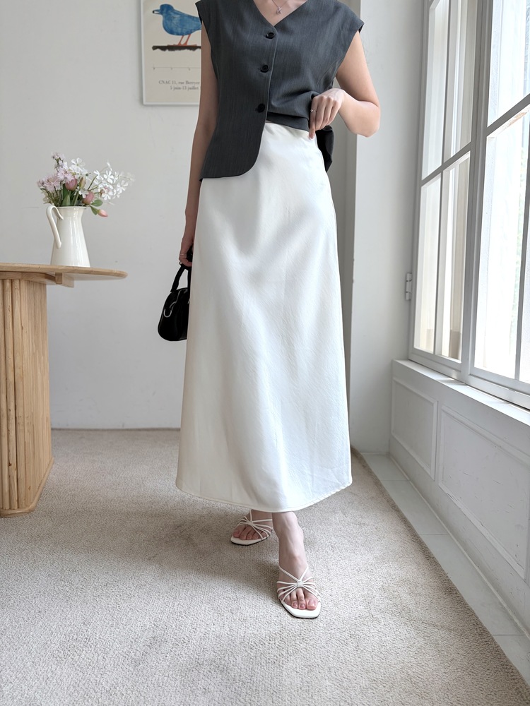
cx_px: 265
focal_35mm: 26
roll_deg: -0.8
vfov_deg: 67.3
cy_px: 353
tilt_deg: -5.5
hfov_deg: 53.1
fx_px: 531
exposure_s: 1/233
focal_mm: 5.96
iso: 40
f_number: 1.6
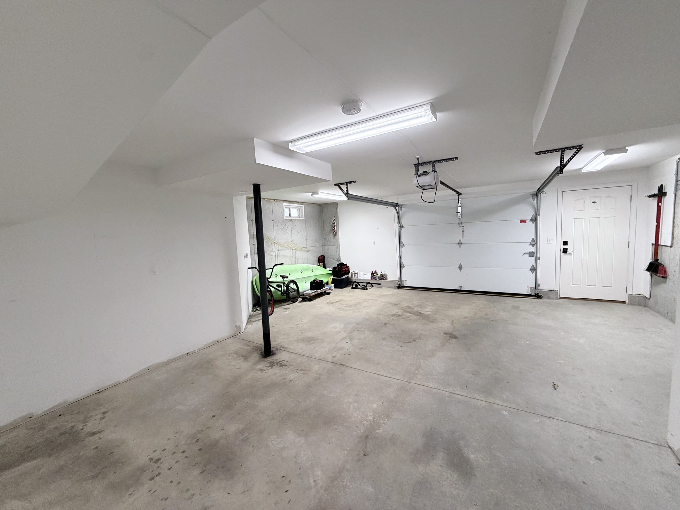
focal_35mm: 14
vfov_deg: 85.7
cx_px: 340
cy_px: 255
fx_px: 275
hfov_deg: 102.1
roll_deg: +3.0
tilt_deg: -6.4
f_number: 2.2
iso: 320
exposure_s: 1/60
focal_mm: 2.22
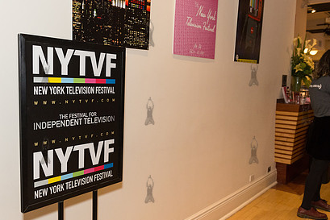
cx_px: 149
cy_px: 111
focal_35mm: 34
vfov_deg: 38.9
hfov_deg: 55.7
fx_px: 312
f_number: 4
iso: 3200
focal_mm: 24
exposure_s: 1/640
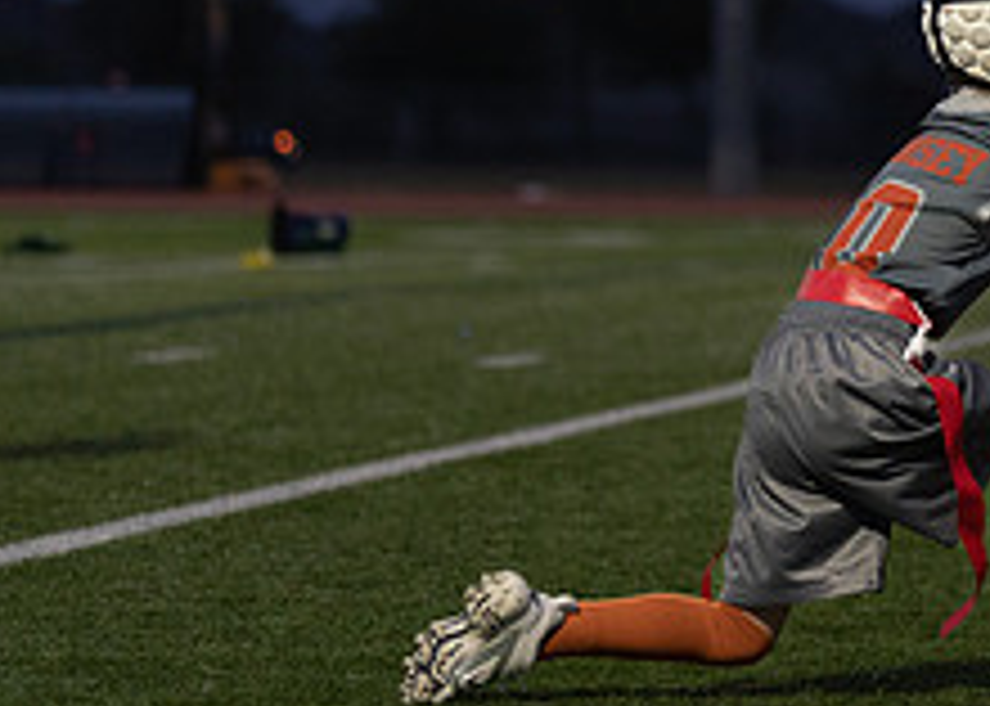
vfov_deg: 5.5
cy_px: 81
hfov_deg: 7.6
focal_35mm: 262
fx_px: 7364
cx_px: 1292
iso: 1250
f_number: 2.8
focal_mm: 95
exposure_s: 1/800
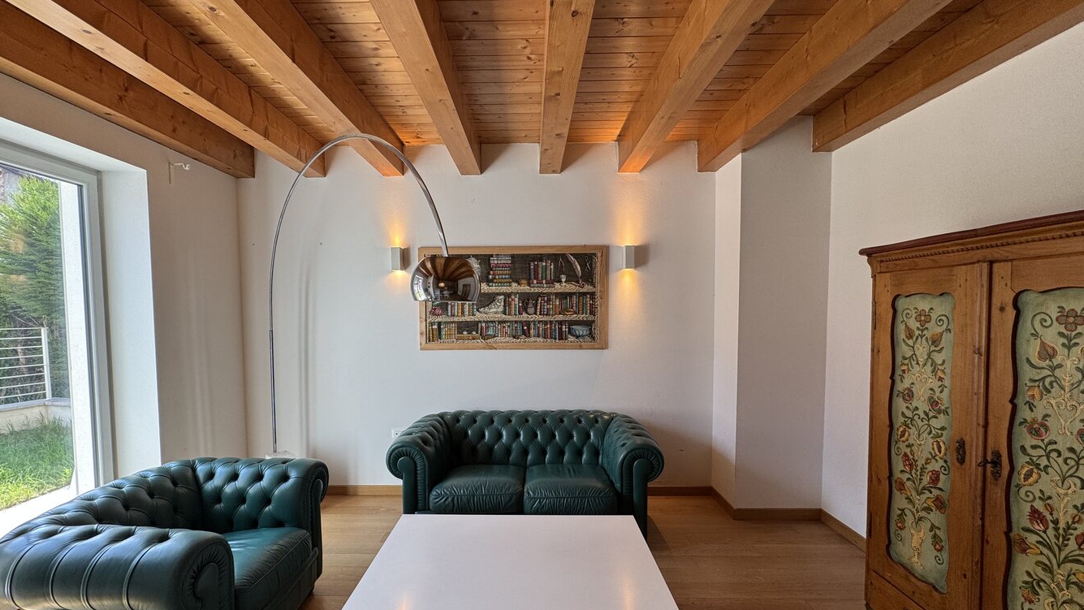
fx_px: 460
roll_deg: +0.9
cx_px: 520
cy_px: 336
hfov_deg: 99.3
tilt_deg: -3.2
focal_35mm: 16
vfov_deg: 66.9
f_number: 2.2
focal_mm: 2.22
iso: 64
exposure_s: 1/100
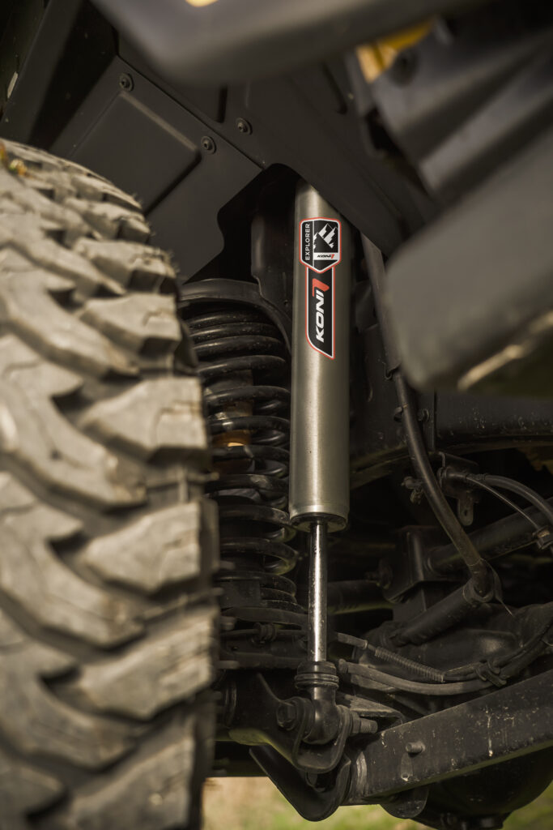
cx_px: 276
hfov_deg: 30.5
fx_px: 1013
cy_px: 415
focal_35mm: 44
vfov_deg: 44.5
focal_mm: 44
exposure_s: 1/320
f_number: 4.5
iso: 200
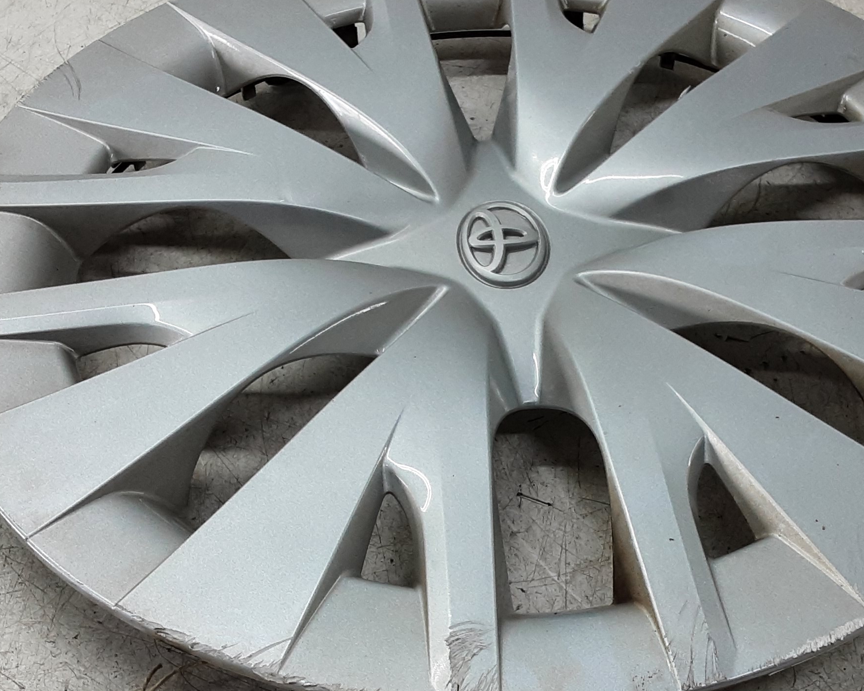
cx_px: 491
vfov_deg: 30.7
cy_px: 417
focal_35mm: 49
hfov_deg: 38.0
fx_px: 1253
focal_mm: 2.91
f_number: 1.9
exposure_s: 1/50
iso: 64
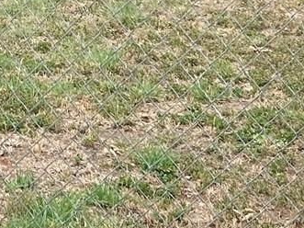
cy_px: -347
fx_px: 1413
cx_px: -209
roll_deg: -1.1
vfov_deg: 8.3
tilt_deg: +3.7
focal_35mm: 161
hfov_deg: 11.5
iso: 50
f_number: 1.5
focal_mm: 5.7
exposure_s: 1/1779
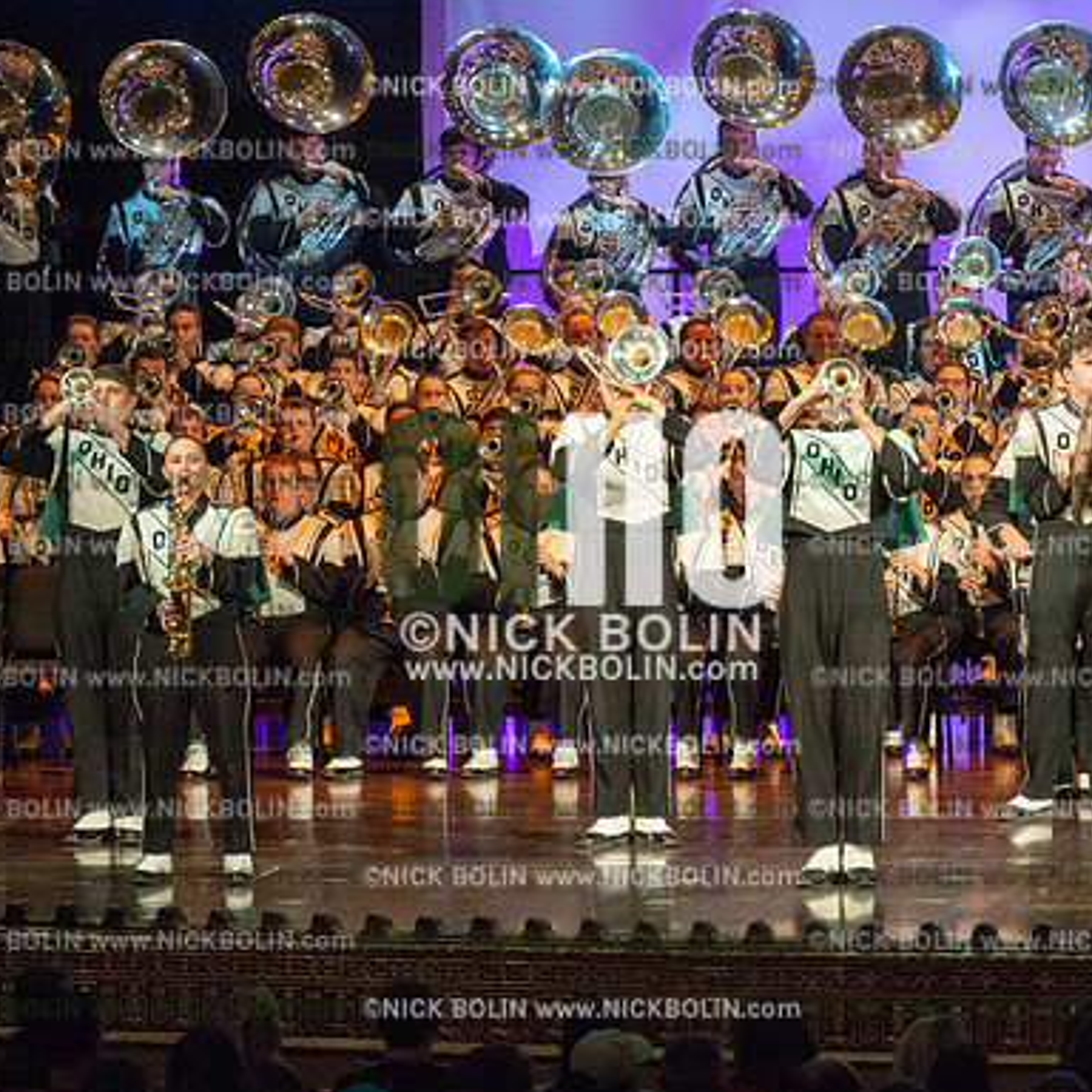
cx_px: 580
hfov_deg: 7.6
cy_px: 546
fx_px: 8244
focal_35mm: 231
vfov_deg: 7.6
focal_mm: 180
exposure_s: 1/320
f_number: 5.6
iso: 8000
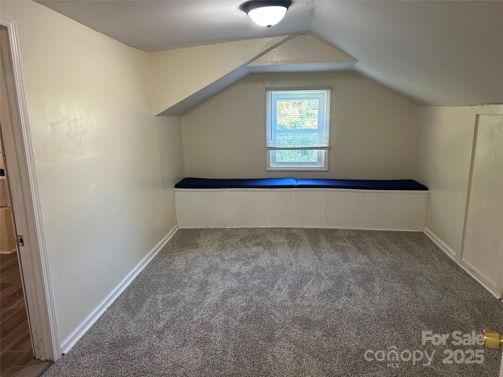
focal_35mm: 24
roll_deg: +0.6
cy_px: 188
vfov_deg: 56.8
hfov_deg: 71.6
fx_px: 349
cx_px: 252
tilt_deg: -9.4
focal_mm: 6.86
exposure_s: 1/60
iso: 250
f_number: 1.78
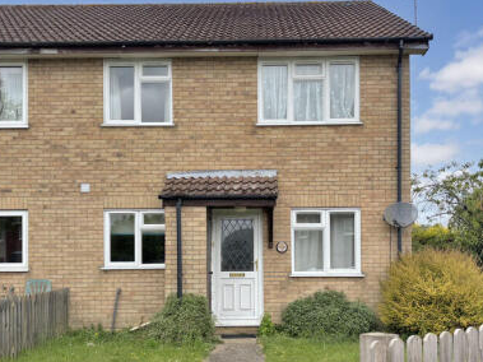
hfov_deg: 46.8
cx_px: 250
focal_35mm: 40
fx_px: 558
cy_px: 214
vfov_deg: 35.8
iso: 50
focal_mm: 5.96
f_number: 1.6
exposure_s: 1/844
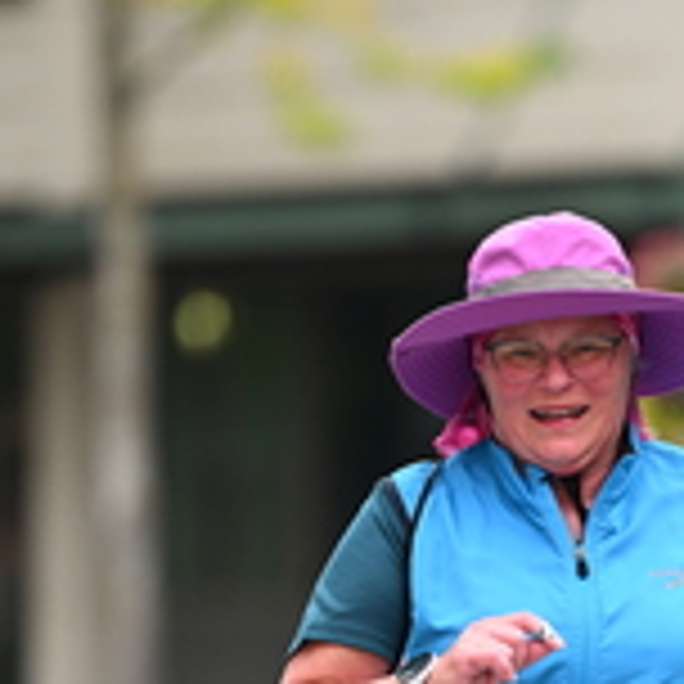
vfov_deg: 2.8
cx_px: 484
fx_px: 13749
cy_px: 702
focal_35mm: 615
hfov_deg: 2.8
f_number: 2.8
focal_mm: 200
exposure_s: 1/1600
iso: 640
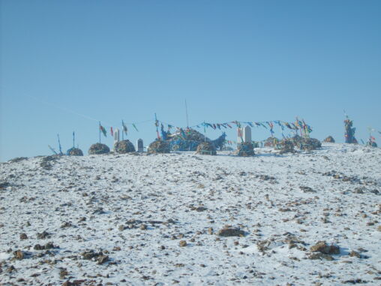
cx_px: 190
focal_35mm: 52
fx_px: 572
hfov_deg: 36.8
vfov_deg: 28.0
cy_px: 143
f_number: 8.4
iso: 50
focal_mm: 8.7
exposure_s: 1/250
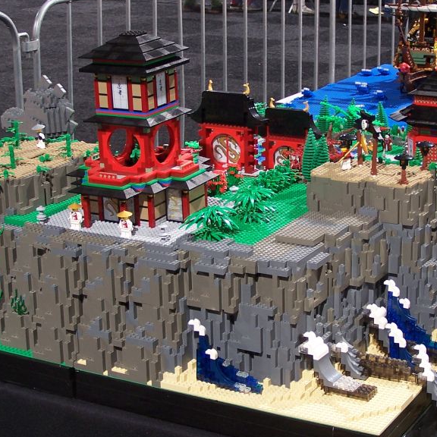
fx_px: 1257
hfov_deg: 19.7
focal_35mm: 88
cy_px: 212
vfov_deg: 19.7
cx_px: 272
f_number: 3.1
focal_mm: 9.3
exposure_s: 1/2
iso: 80
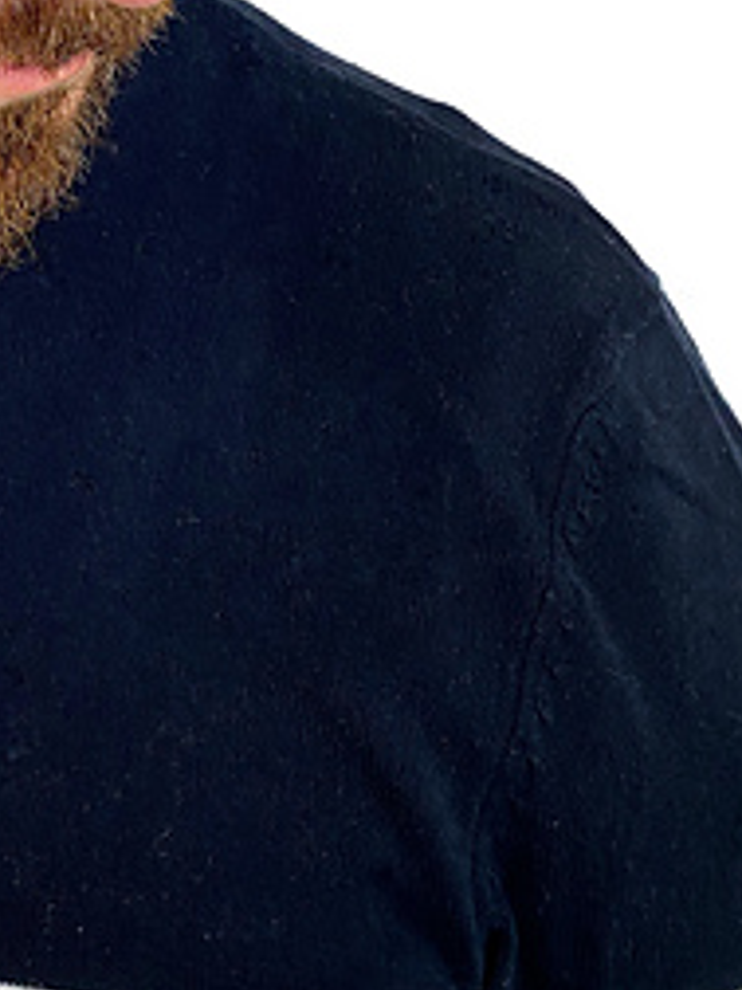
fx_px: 1886
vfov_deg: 27.4
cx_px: -149
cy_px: -39
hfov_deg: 20.8
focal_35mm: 66
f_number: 1.8
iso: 125
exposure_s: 1/50
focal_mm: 4.25
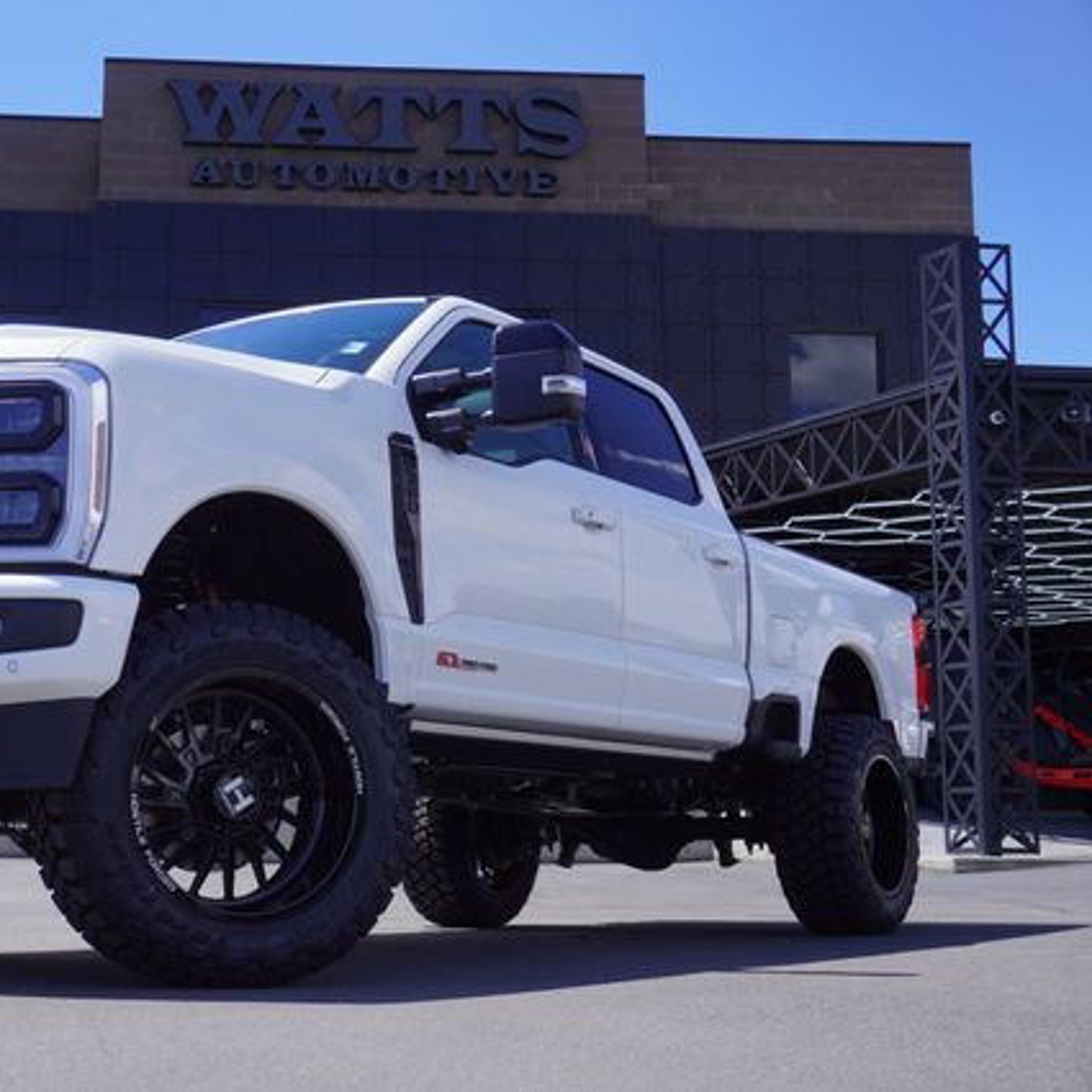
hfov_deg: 33.3
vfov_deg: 34.0
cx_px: 272
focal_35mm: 50
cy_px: 547
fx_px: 1785
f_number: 11
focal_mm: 26
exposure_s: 1/160
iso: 100
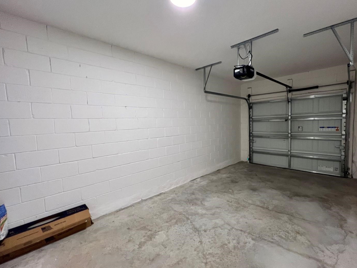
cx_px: 190
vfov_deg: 81.7
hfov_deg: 98.0
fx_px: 155
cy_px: 134
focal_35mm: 15
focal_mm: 1.57
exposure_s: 1/60
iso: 200
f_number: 1.8
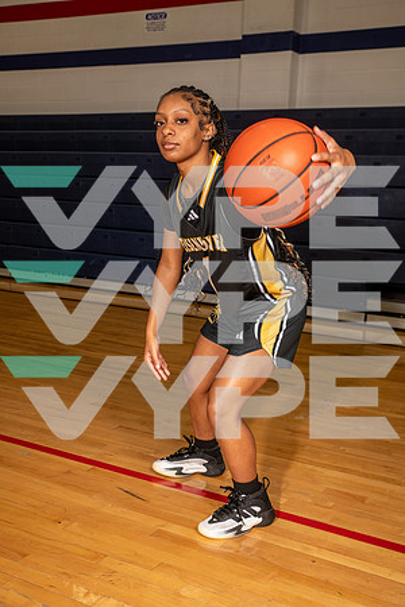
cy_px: 304
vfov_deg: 44.5
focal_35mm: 44
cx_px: 202
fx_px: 742
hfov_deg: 30.5
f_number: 7.1
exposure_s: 1/320
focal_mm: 44
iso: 400
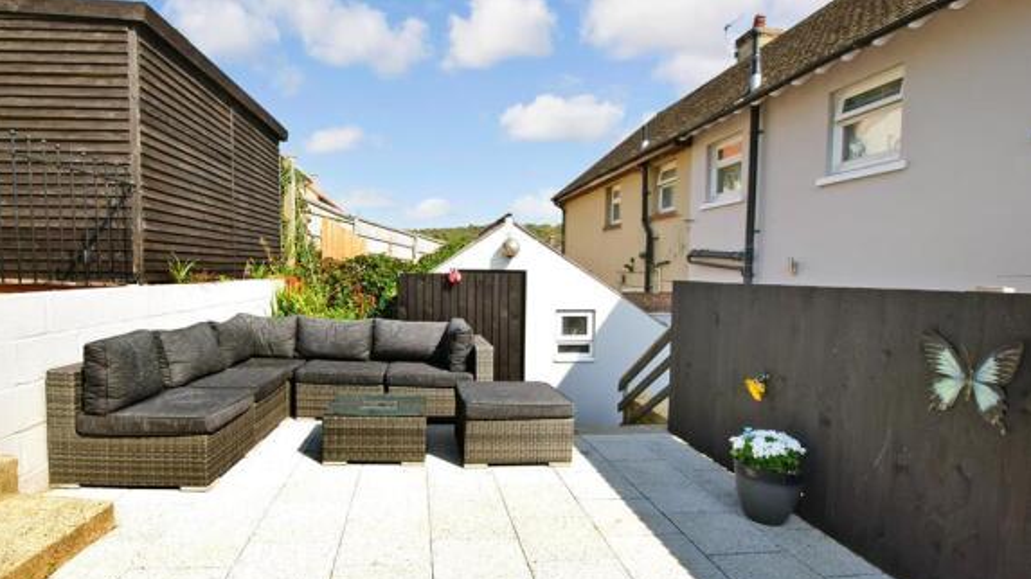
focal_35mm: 18
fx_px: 492
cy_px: 305
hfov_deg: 92.4
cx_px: 464
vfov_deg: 60.9
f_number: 18
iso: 400
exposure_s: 1/200
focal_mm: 10
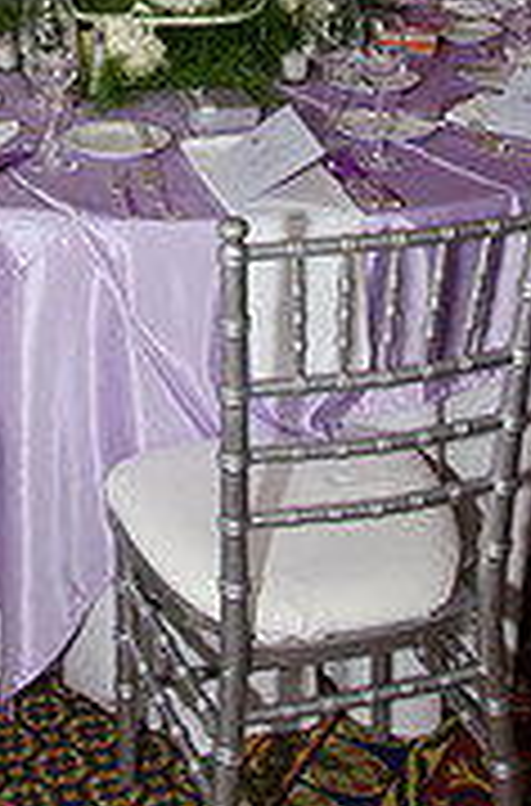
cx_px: 90
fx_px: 1516
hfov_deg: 19.6
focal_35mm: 68
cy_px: -180
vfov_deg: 26.3
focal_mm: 18
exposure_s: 1/40
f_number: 5.6
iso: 400
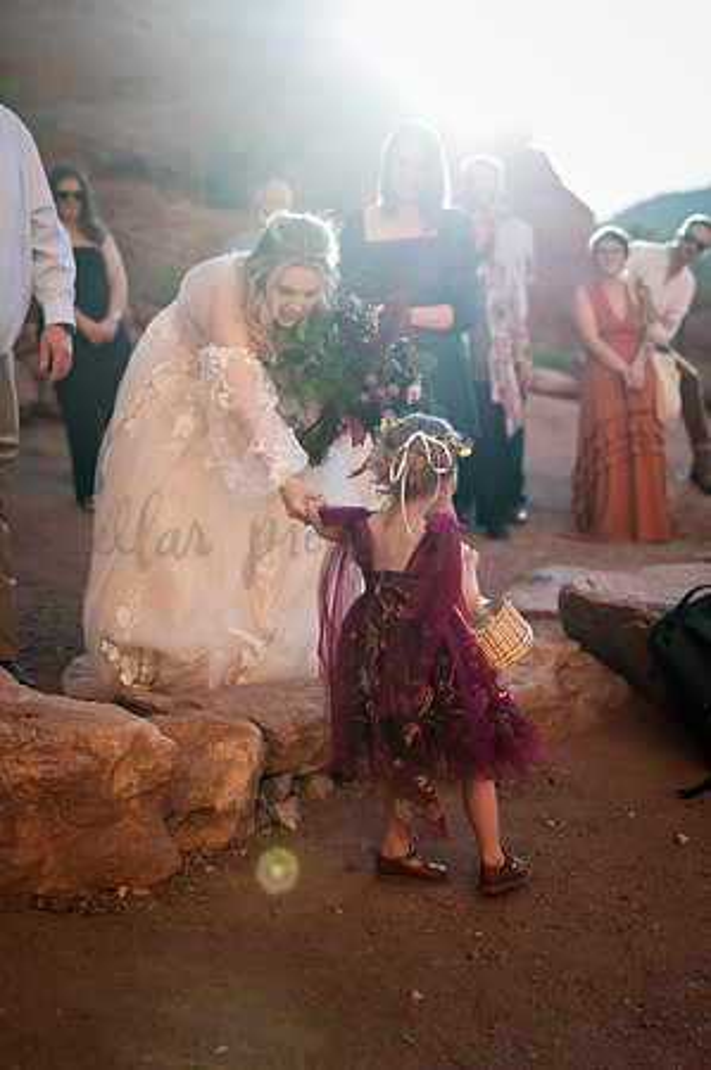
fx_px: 1485
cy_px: 535
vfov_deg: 39.6
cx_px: 356
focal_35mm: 50
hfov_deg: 26.9
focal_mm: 50
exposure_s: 1/800
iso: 125
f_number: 2.5
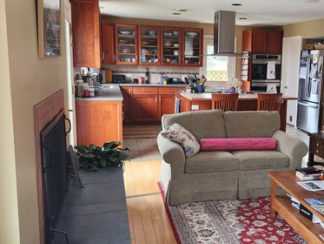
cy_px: 112
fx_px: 346
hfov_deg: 48.6
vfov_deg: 38.7
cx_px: 235
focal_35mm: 37
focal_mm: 5.4
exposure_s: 1/120
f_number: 1.8
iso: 500
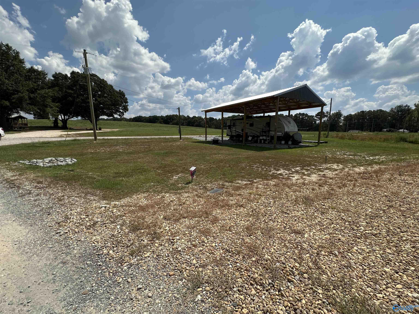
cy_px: 157
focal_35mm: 14
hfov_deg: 102.1
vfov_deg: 85.7
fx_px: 169
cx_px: 210
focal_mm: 2.22
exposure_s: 1/2882
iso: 50
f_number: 2.2
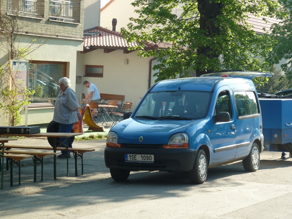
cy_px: 110
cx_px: 146
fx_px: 877
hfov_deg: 18.9
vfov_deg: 14.2
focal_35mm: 104
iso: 80
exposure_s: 1/125
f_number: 4.3
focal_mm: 17
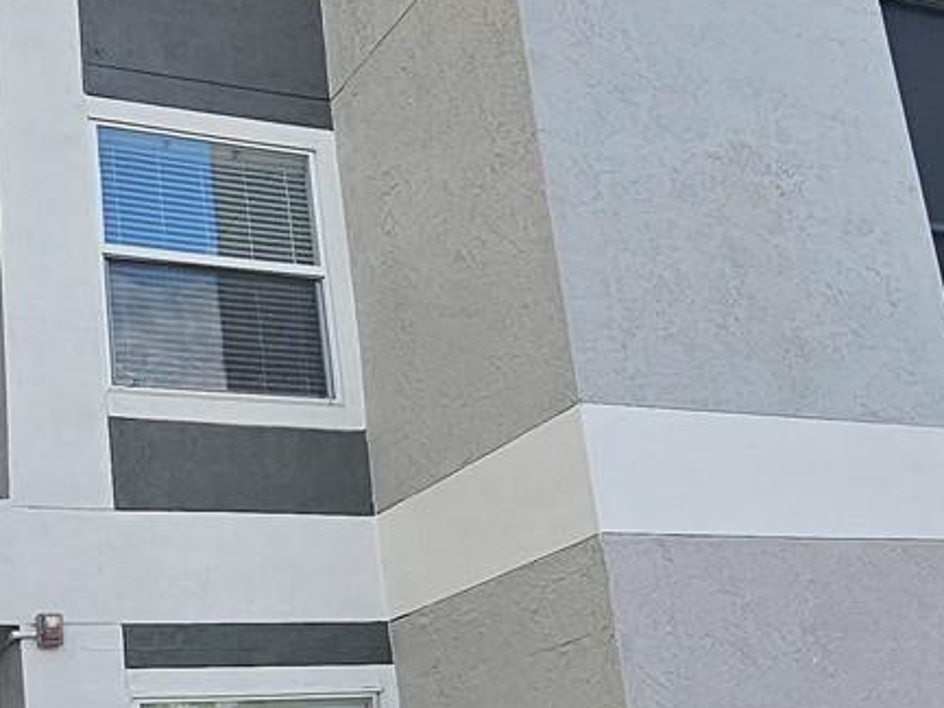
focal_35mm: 48
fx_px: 1309
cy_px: 582
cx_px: 238
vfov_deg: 29.5
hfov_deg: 38.6
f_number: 2.2
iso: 50
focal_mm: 1.74
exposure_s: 1/236
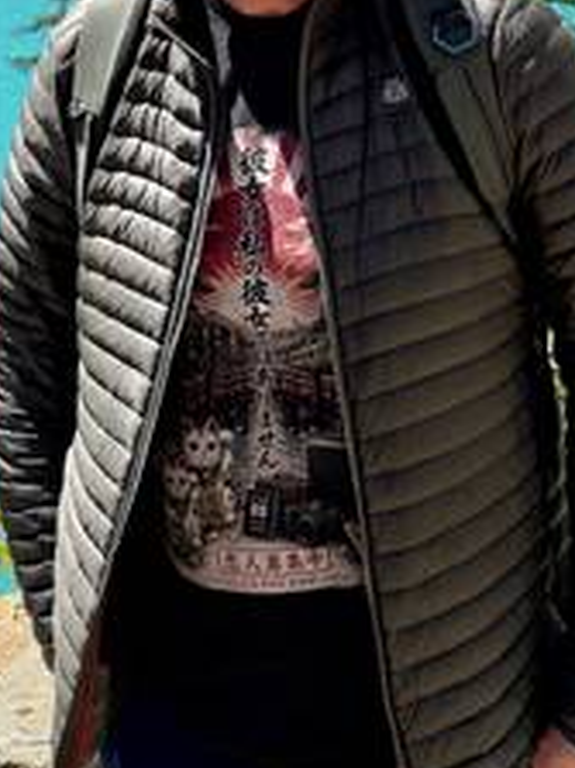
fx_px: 1530
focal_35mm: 69
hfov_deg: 21.3
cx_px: 231
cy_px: -317
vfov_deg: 23.6
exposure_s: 1/3145
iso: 100
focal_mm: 6.76
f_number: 1.78
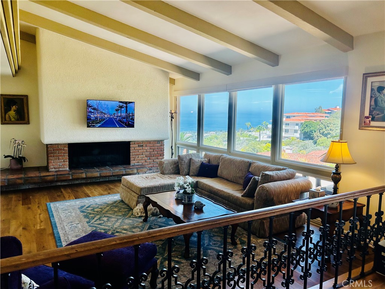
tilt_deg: -6.2
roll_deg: -0.4
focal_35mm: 26
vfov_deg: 53.1
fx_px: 289
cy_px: 144
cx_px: 192
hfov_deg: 67.3
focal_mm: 5.7
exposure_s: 1/497
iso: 50
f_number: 1.5
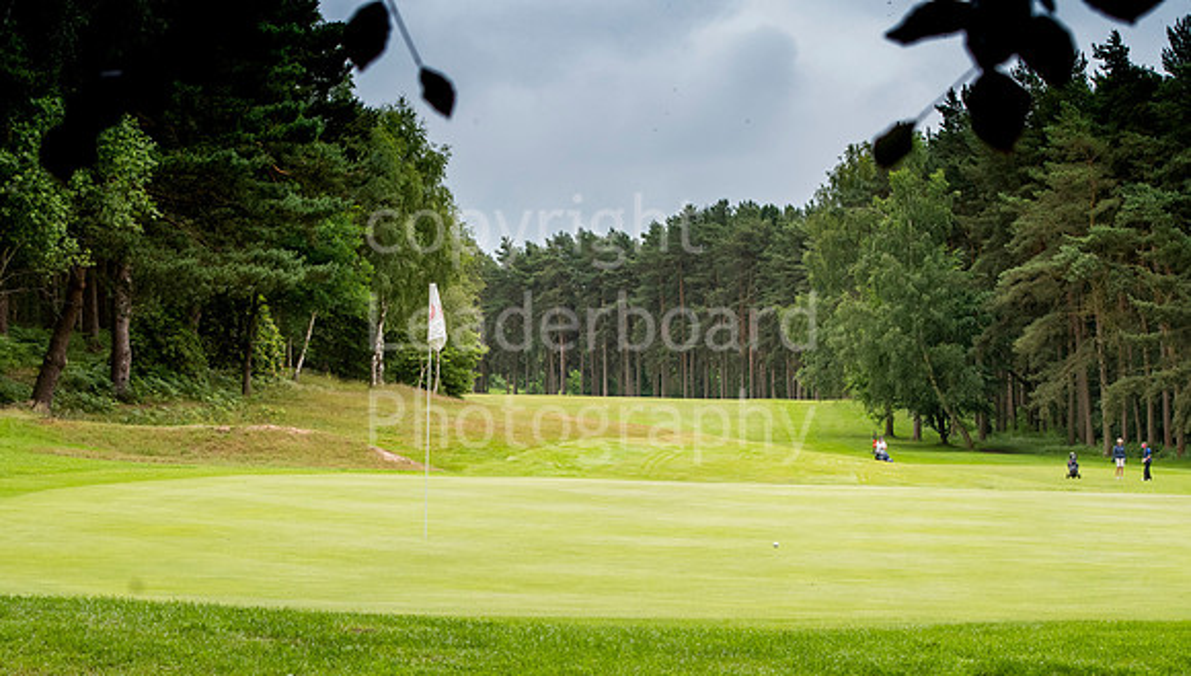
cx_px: 602
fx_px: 3513
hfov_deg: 19.2
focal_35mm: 111
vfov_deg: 11.0
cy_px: 402
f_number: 9
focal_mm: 70
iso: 800
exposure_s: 1/400
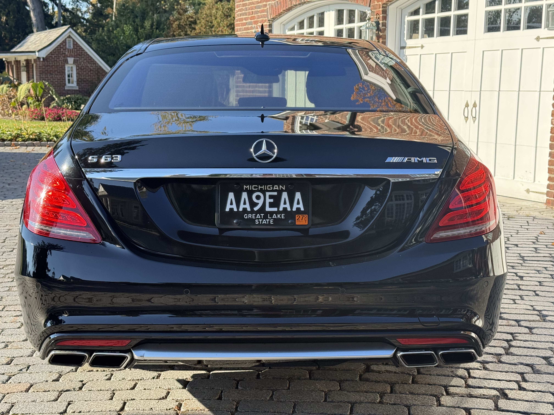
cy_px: 208
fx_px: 768
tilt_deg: -8.6
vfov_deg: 30.3
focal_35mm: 48
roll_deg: -0.7
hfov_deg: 39.7
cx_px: 277
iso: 80
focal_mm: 6.76
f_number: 1.78
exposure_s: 1/1116
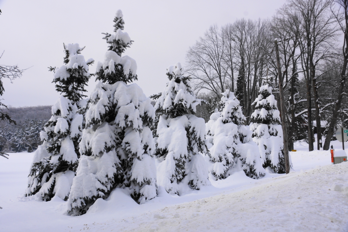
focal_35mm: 39
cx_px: 174
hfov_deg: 49.6
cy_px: 116
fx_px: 377
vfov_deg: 34.2
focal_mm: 26
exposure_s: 1/100
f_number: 10
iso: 100
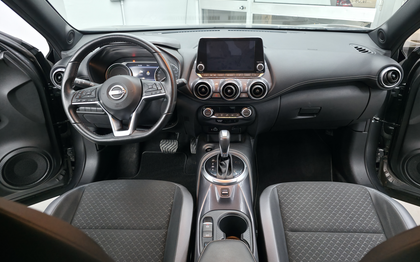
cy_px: 118
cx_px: 214
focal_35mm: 25
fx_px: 286
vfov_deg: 49.2
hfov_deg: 72.5
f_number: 1.7
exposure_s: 1/50
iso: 250
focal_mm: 6.3
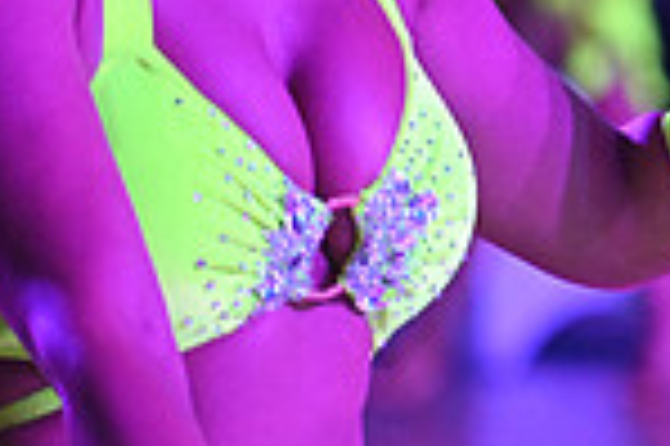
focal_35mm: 681
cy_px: -151
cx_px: 1282
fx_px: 12660
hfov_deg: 3.0
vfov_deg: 2.0
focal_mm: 175
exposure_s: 1/400
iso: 4000
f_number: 4
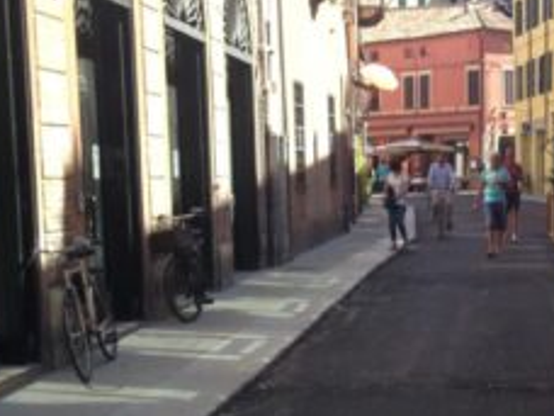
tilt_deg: -5.8
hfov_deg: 21.6
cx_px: 576
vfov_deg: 16.8
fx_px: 1392
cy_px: 333
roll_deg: +0.1
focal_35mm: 87
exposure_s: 1/384
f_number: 2.4
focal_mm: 4.12
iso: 50
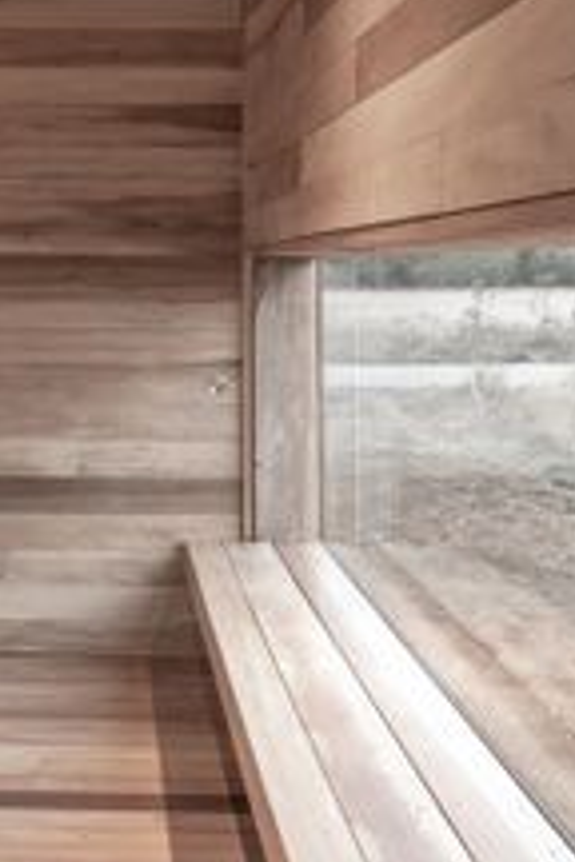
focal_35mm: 48
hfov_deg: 27.3
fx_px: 1150
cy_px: 259
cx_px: 86
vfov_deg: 40.4
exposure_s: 1/5
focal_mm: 24
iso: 500
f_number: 6.3
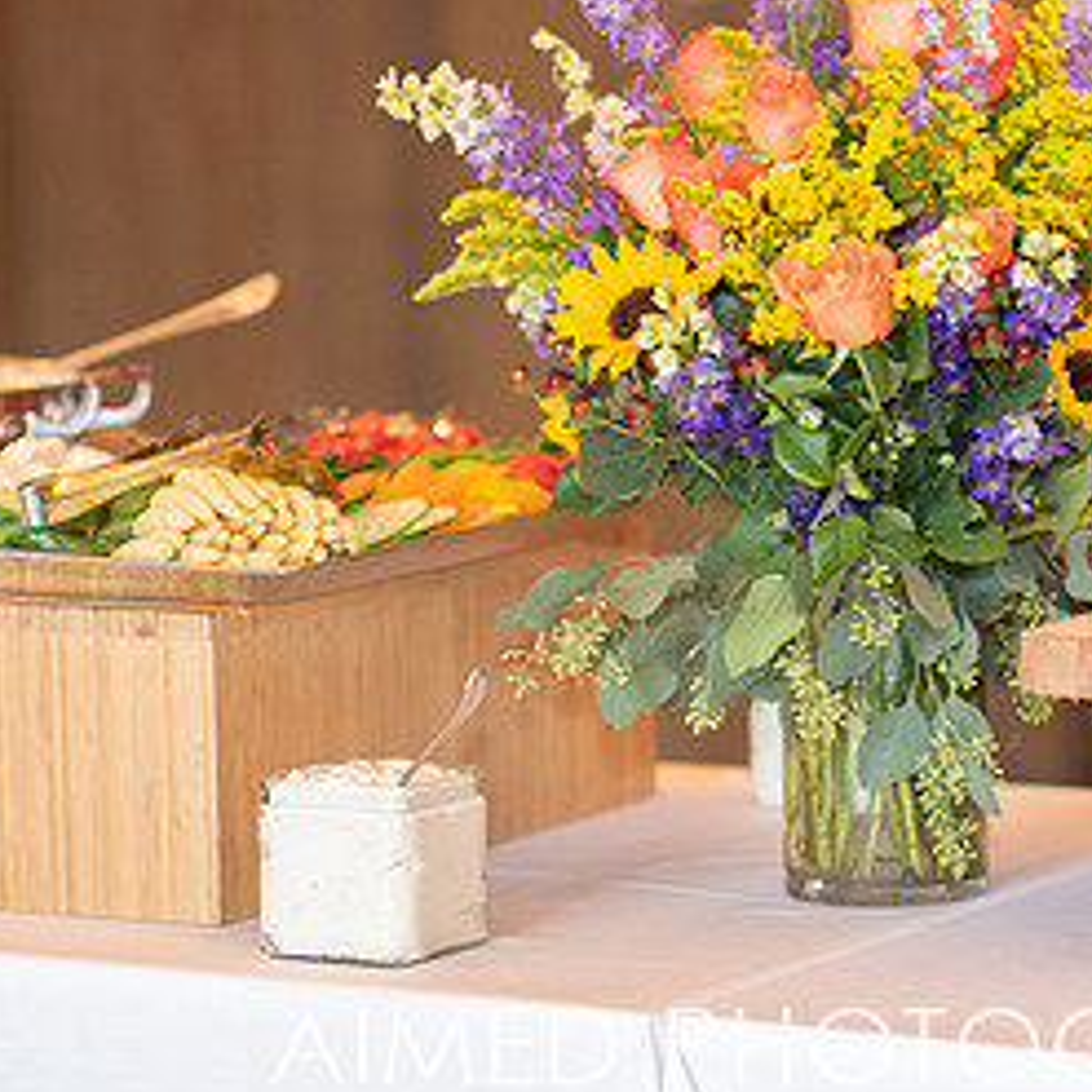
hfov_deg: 10.3
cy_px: 276
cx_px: 893
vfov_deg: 10.3
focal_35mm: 170
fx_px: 6067
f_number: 2
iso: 800
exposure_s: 1/200
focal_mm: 85
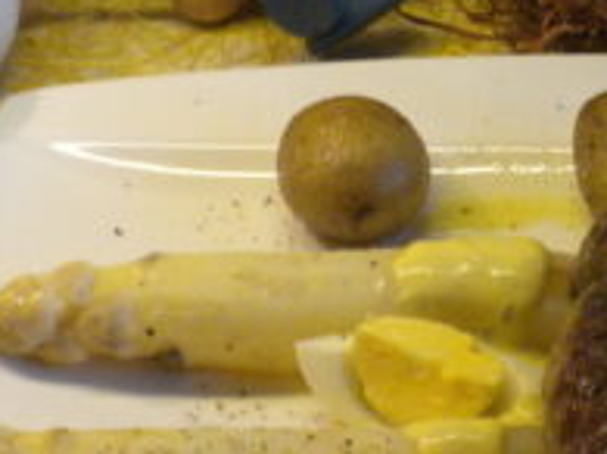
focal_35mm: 146
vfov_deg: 10.2
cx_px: 641
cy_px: 211
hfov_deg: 13.3
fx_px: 2559
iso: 325
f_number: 3.5
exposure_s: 1/66
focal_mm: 6.6
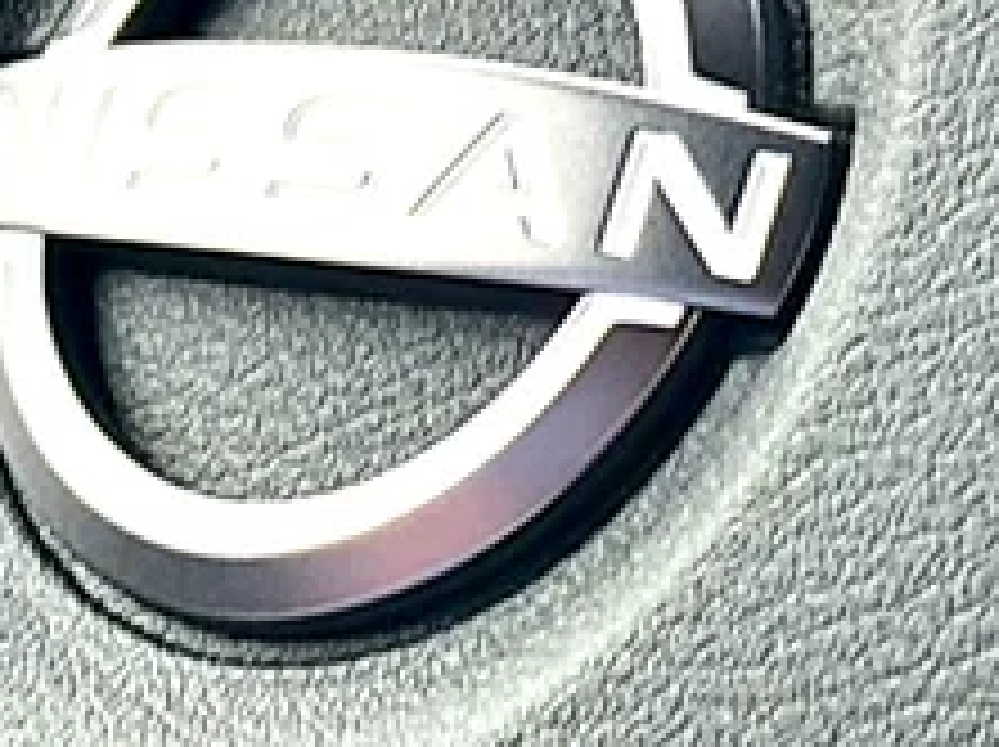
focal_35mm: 164
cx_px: 198
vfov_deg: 9.0
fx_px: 4728
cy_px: 173
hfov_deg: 12.0
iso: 50
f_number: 1.78
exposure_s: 1/40
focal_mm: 6.86
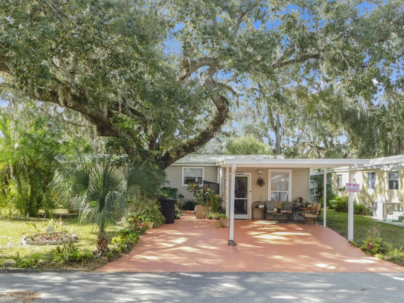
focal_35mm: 36
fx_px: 420
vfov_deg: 39.7
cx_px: 202
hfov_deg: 51.4
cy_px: 152
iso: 125
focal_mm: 6.3
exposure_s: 1/160
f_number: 3.5
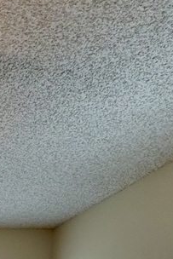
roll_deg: +0.0
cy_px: 419
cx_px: -183
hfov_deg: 15.4
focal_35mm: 69
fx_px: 497
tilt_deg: -4.7
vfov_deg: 22.3
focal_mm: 2.22
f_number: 2.2
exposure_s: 1/120
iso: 125
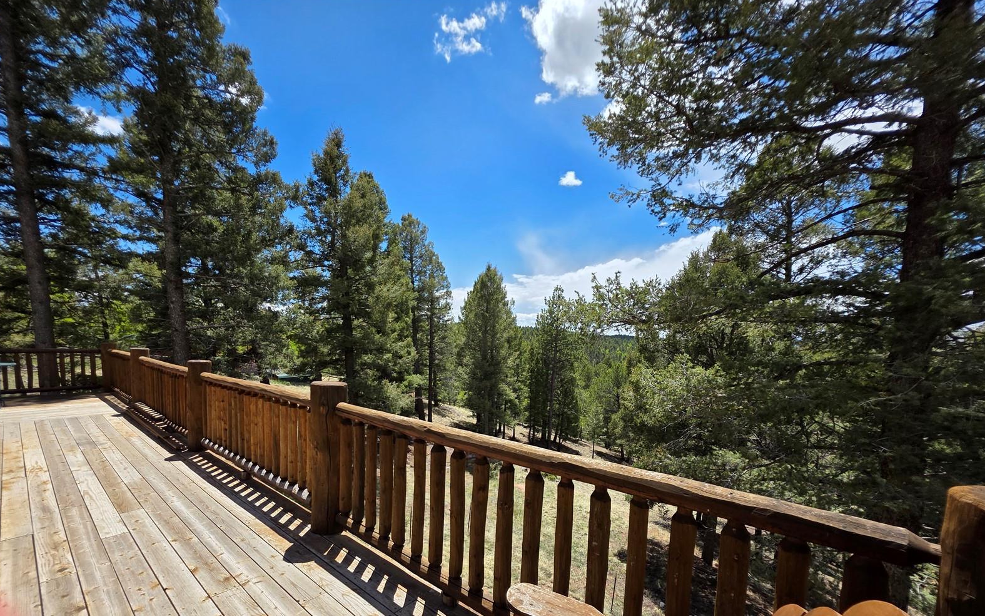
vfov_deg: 77.7
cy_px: 371
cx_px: 492
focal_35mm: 14
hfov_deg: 105.3
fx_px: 376
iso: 40
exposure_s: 1/1358
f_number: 1.9
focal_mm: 2.2
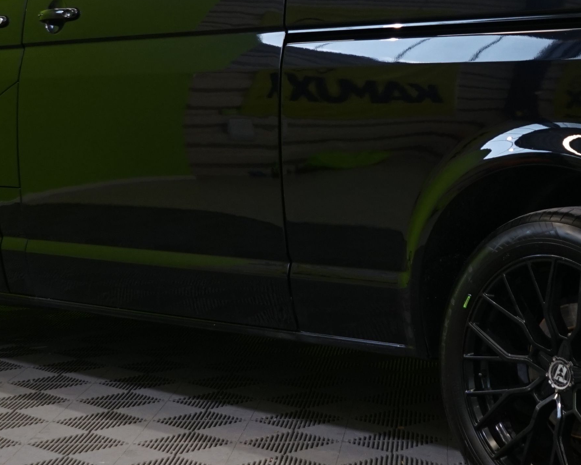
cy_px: 90
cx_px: 502
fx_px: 1582
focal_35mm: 92
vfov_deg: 16.6
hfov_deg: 20.5
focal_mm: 29
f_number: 6.3
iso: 640
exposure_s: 1/30
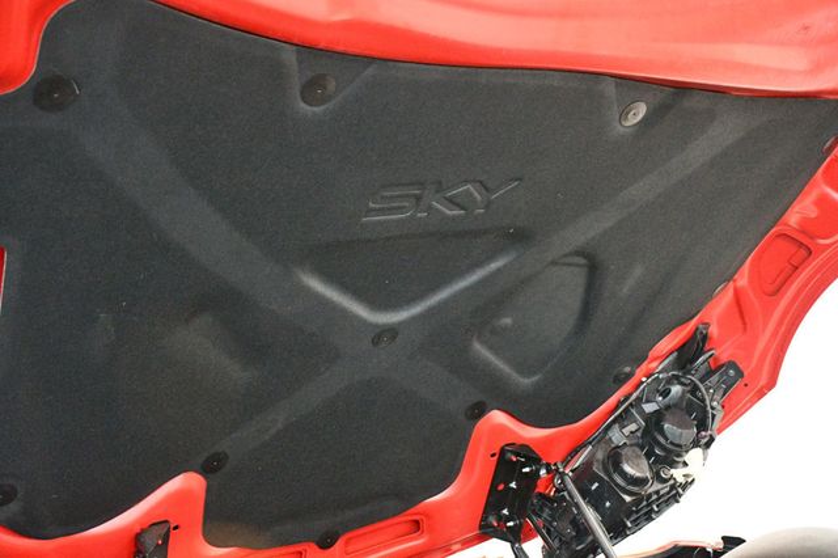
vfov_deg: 29.8
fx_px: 1047
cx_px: 419
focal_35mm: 45
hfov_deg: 43.6
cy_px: 279
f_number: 4
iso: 10000
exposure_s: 1/60
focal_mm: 30
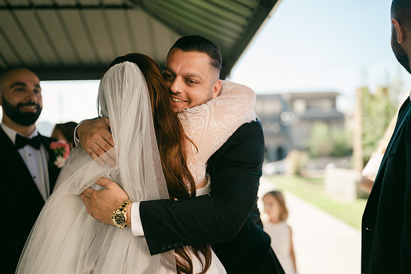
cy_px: 137
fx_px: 413
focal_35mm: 36
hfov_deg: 53.0
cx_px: 209
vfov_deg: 36.8
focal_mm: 35
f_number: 1.2
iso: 64
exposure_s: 1/1600
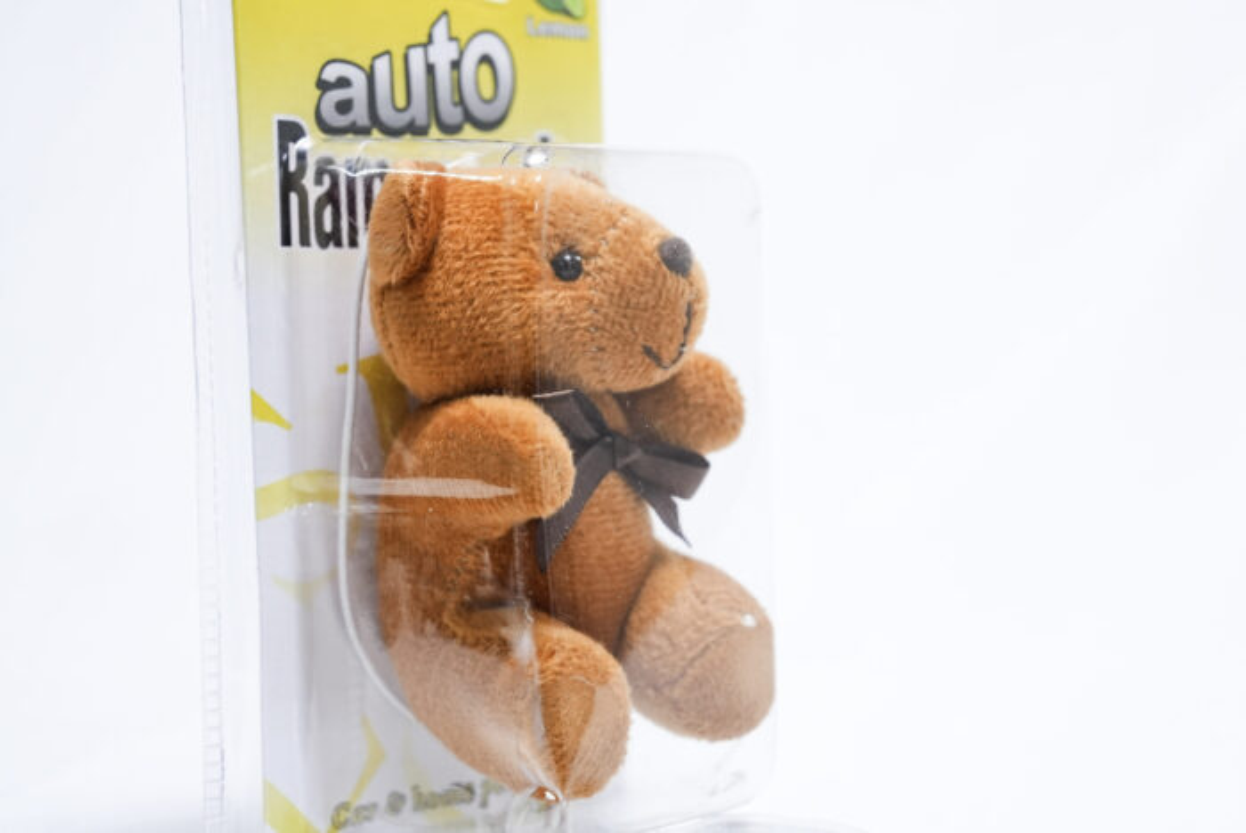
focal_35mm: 67
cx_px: 623
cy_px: 416
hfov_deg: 30.1
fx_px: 2321
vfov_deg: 20.3
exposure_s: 1/250
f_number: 8
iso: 3200
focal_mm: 67
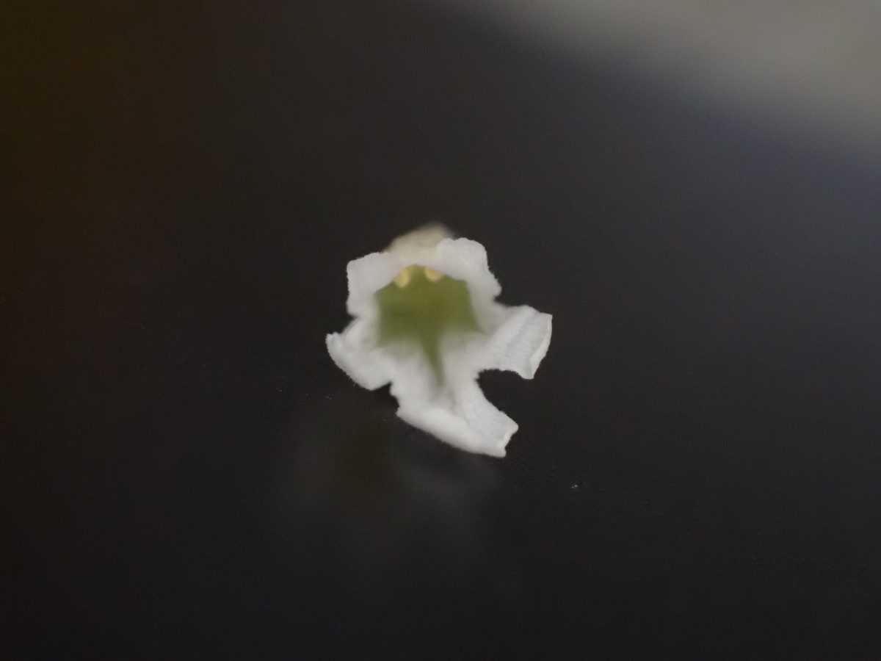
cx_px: 440
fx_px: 2545
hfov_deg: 19.6
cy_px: 330
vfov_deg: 14.8
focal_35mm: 100
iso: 1600
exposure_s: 1/100
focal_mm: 18
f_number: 4.9
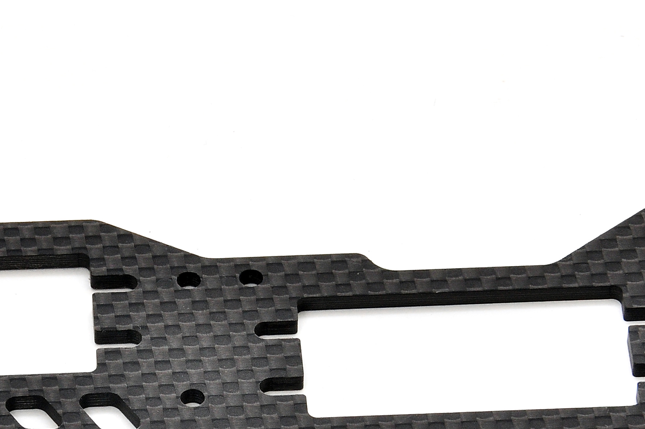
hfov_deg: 5.4
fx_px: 6819
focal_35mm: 381
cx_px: 198
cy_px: 355
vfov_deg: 3.6
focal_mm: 116
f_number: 22
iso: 400
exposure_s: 1/60
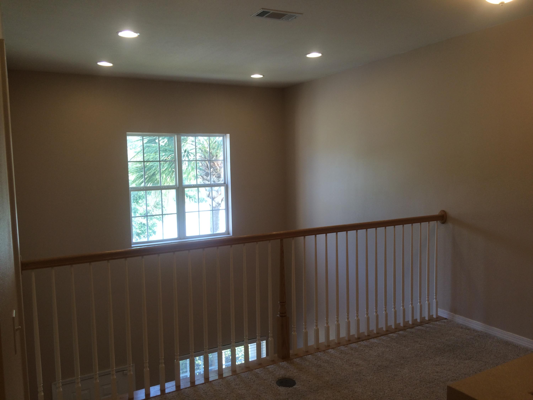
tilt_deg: -6.6
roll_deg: +1.6
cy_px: 200
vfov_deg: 48.2
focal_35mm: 29
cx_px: 266
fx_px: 447
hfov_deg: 61.7
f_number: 2.2
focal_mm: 4.15
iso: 50
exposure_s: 1/60
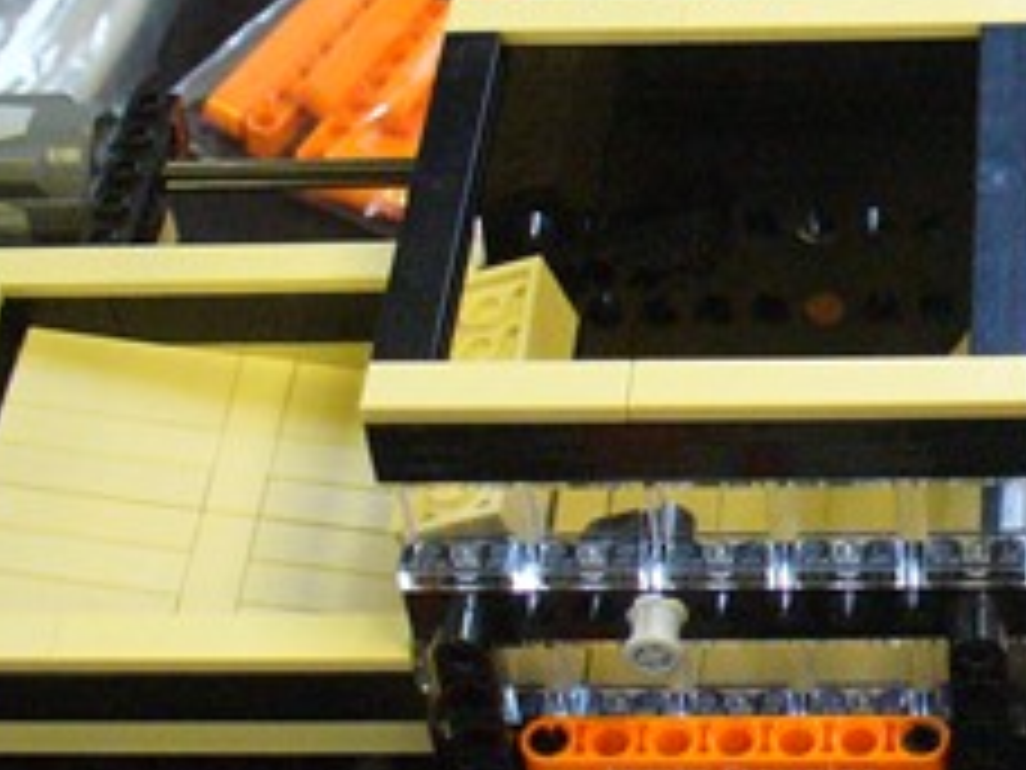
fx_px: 3083
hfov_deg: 17.9
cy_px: 302
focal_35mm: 104
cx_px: 1256
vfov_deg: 14.2
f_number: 2.8
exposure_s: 1/60
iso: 400
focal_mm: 6.1
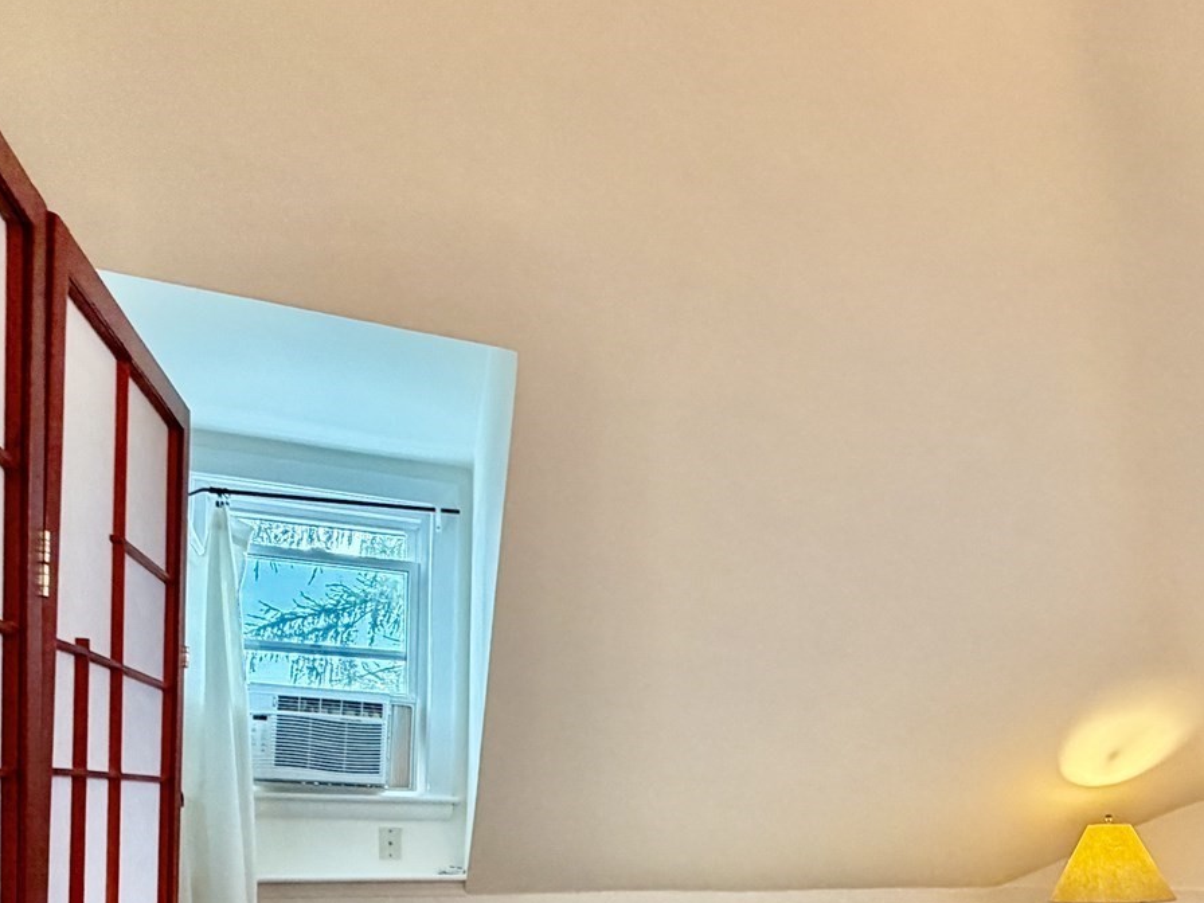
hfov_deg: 52.5
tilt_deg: +0.2
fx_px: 1113
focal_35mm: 32
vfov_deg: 40.6
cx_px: 992
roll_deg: -1.0
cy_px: 824
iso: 250
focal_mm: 2.22
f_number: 2.2
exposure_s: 1/60
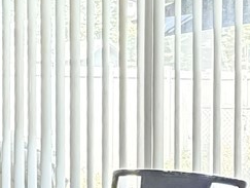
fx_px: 665
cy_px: 177
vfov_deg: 15.9
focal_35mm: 92
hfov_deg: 18.7
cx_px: -131
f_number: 2.2
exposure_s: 1/60
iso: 320
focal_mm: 2.22
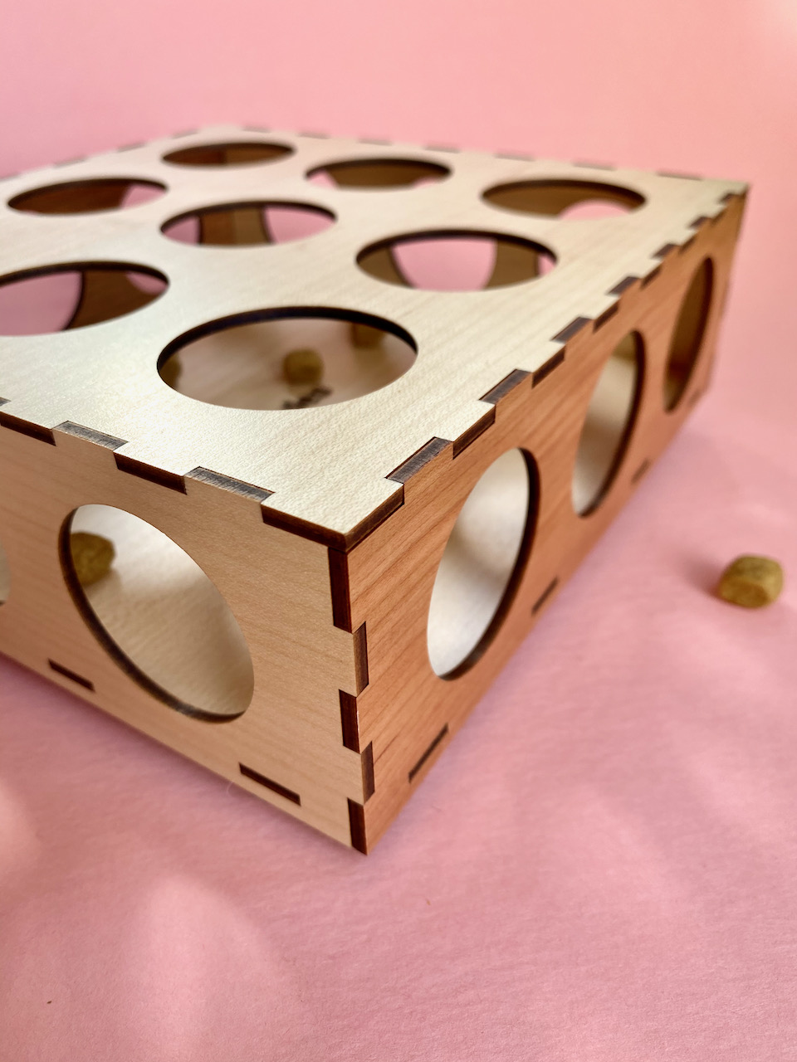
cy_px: 531
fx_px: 798
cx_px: 398
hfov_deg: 53.1
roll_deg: +4.1
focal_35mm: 26
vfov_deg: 67.3
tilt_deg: -31.2
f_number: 1.8
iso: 40
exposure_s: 1/122
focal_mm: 4.25
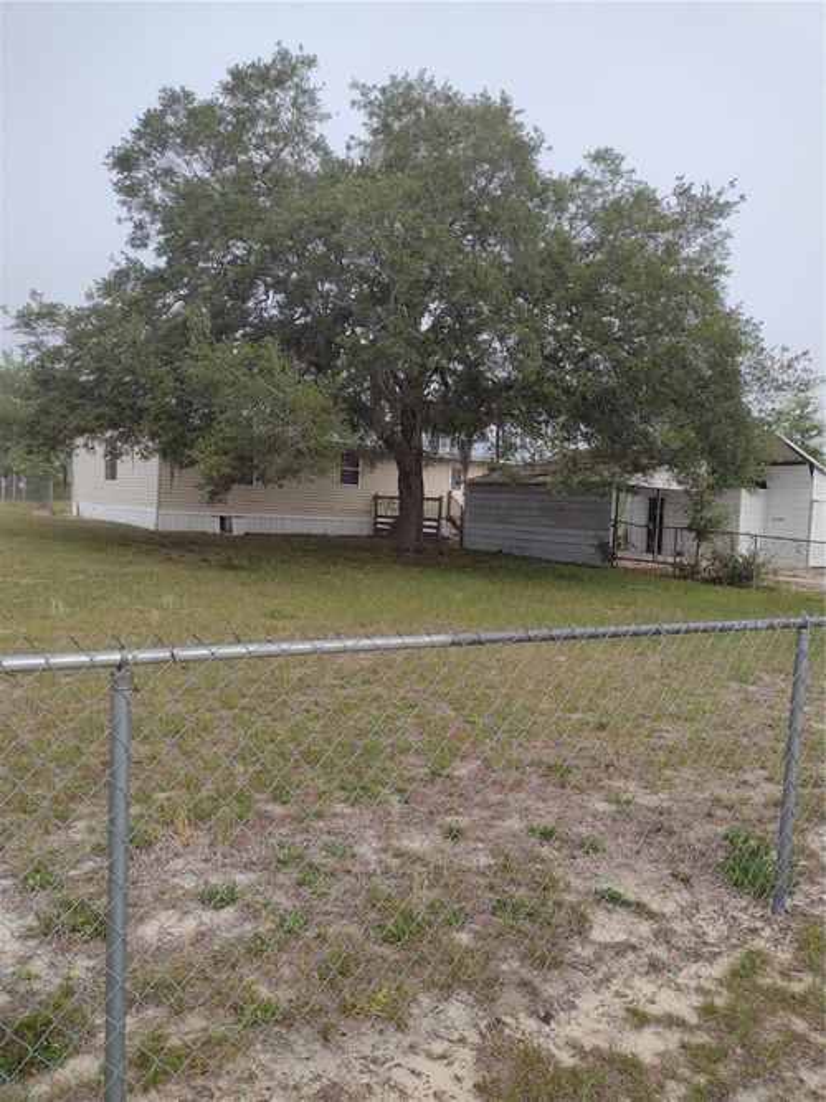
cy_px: 551
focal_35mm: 27
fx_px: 859
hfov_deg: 51.3
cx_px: 413
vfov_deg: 65.3
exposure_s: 1/994
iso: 100
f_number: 1.7
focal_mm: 4.71
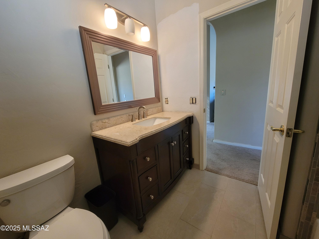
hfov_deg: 106.2
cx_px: 160
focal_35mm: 13
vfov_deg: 89.9
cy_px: 120
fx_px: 120
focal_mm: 2.2
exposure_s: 1/60
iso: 250
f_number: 2.2
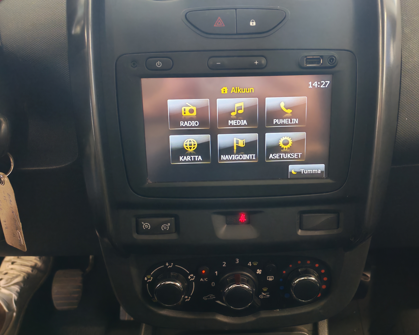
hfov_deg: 52.8
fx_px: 422
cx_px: 227
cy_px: 167
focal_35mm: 34
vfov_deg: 43.4
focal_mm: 6.12
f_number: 1.9
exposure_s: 1/50
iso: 2500
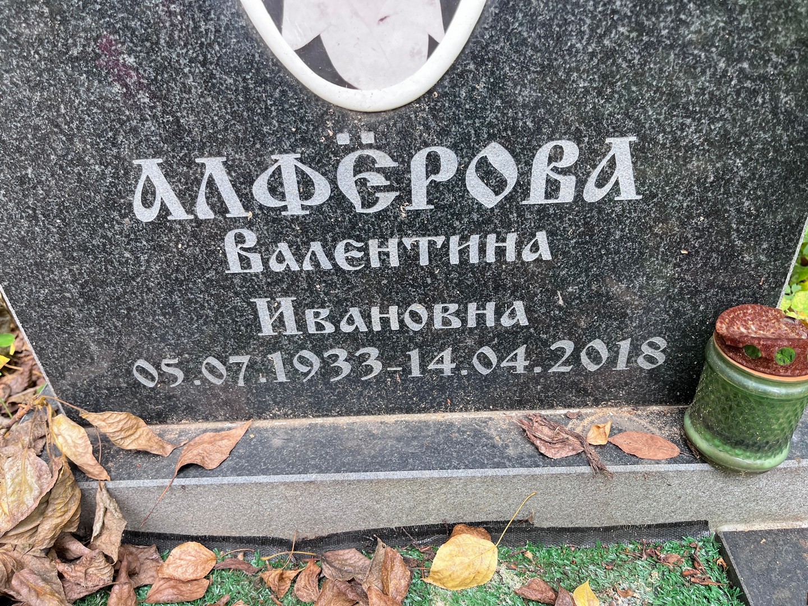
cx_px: 404
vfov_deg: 53.1
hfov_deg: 67.3
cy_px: 303
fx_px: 607
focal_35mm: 26
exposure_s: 1/121
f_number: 1.6
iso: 50
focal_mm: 5.1
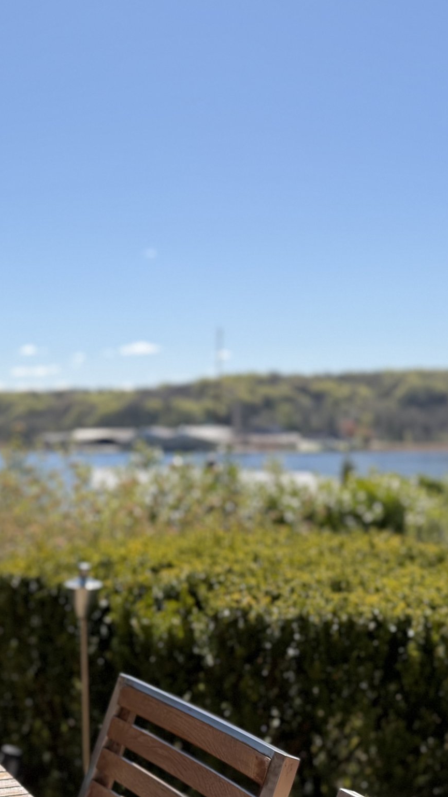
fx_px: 1077
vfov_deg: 40.0
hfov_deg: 22.5
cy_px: 548
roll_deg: +0.7
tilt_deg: -6.5
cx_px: -12
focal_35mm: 51
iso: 100
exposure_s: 1/1855
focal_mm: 6.76
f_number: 1.78
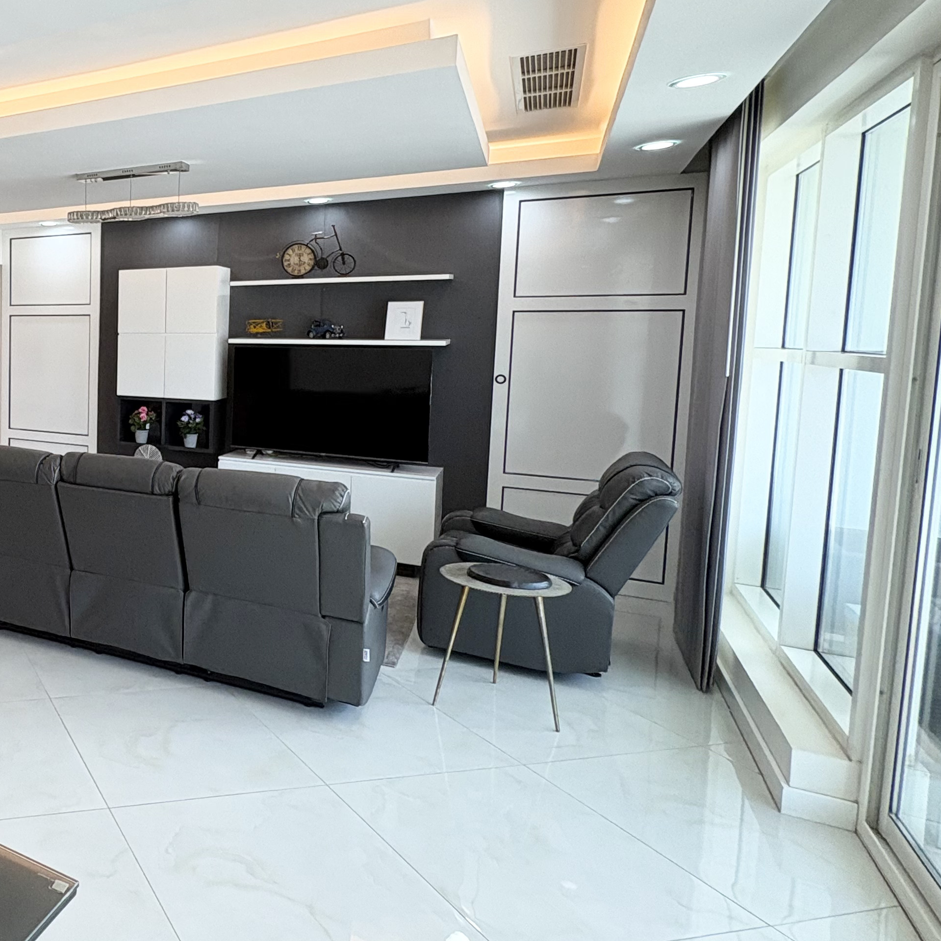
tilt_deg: -5.1
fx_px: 800
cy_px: 393
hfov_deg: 49.5
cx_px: -4
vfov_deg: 60.6
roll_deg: +0.2
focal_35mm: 26
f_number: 2.2
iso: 80
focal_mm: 2.22
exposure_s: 1/100
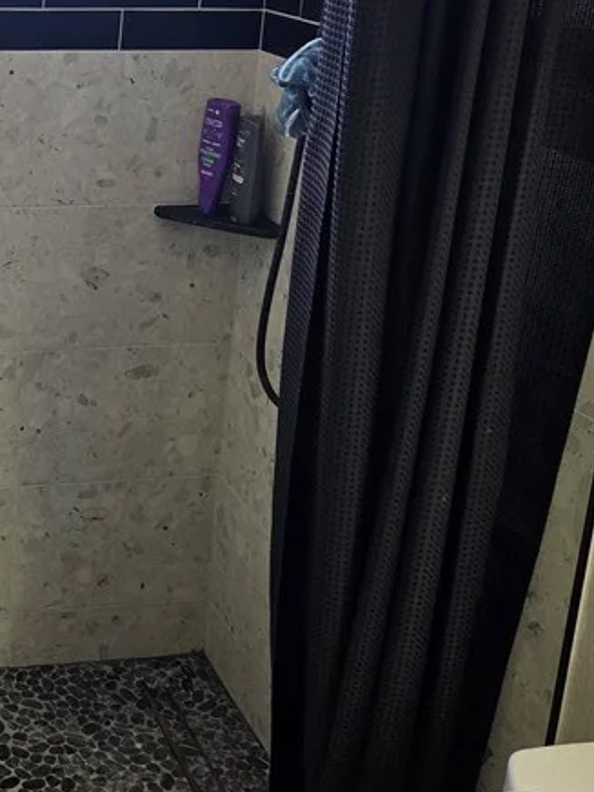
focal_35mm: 54
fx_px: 1235
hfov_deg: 24.9
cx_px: -80
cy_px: 233
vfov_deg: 35.0
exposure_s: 1/120
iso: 125
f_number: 1.8
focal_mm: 5.4
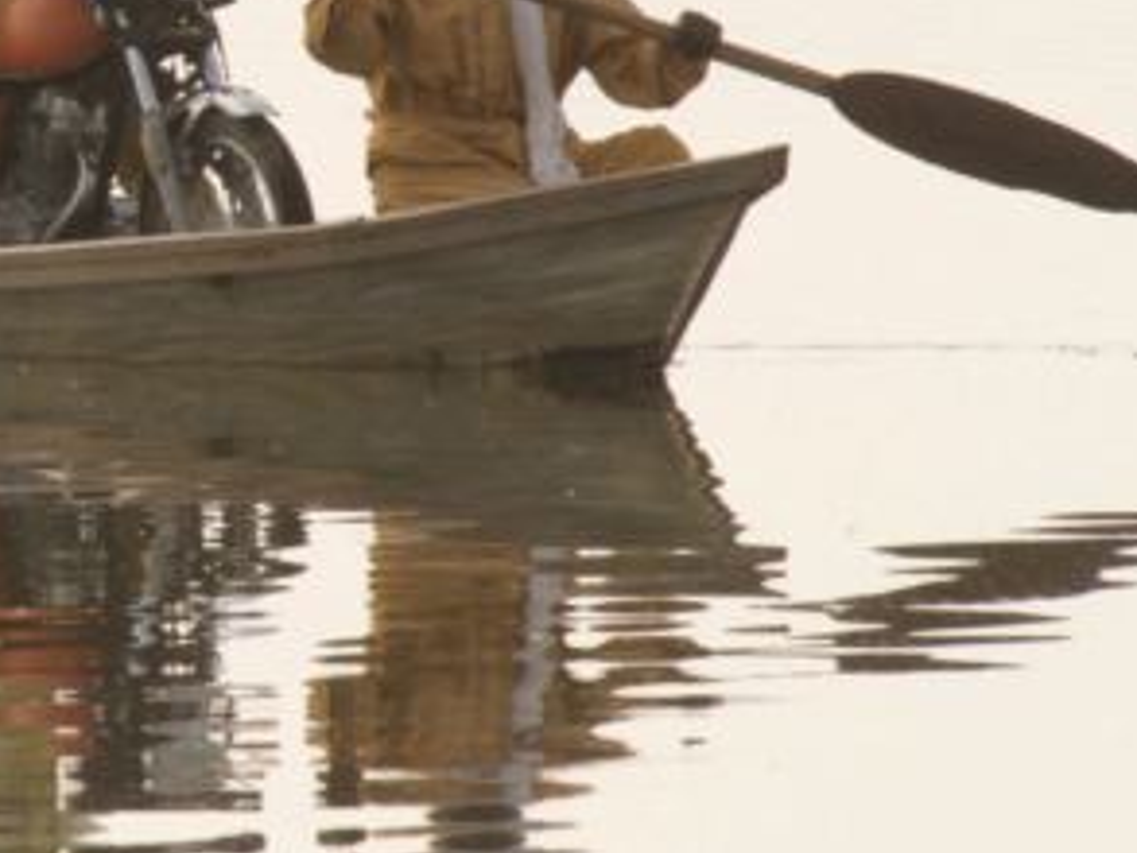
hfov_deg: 2.5
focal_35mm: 791
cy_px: 19
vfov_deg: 1.9
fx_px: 25992
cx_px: -78
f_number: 14
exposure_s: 1/200
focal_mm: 140
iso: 400
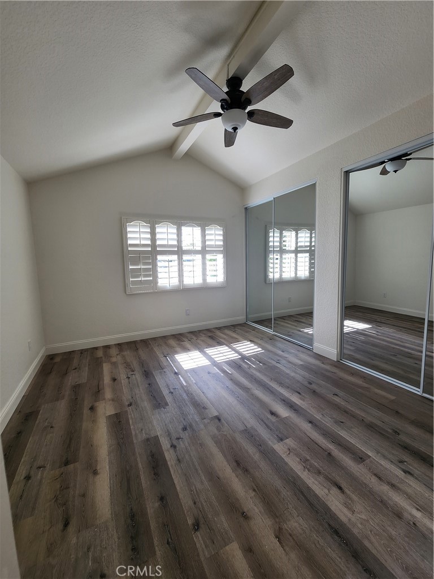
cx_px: 217
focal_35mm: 13
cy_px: 290
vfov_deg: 106.2
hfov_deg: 89.9
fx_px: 217
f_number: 2.2
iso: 50
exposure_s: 1/120
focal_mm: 2.2
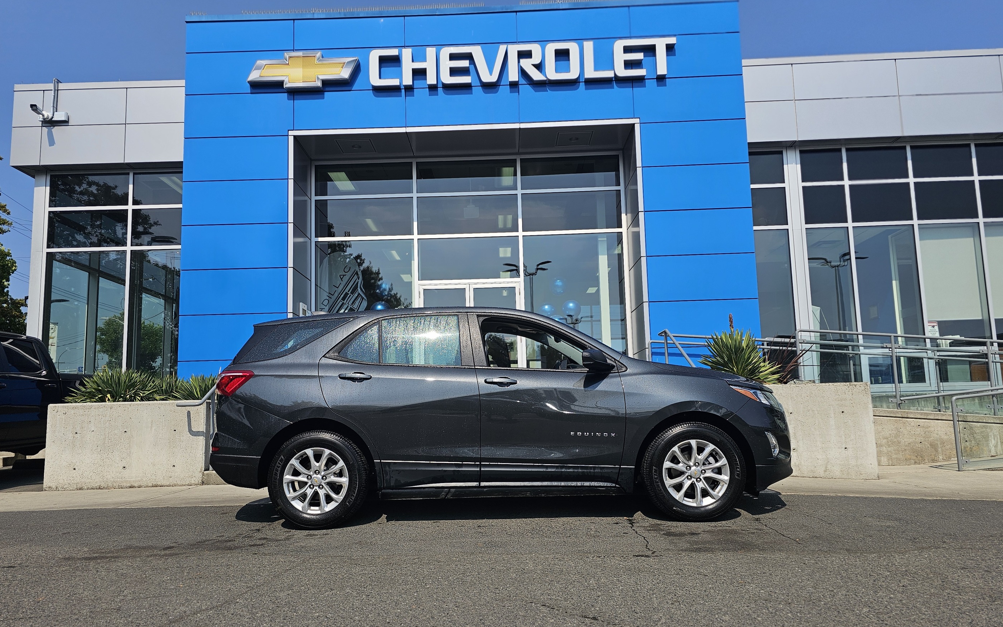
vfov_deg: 49.2
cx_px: 492
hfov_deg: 72.5
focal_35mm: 25
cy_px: 342
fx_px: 683
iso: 10
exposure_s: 1/1135
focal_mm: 6.3
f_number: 1.7
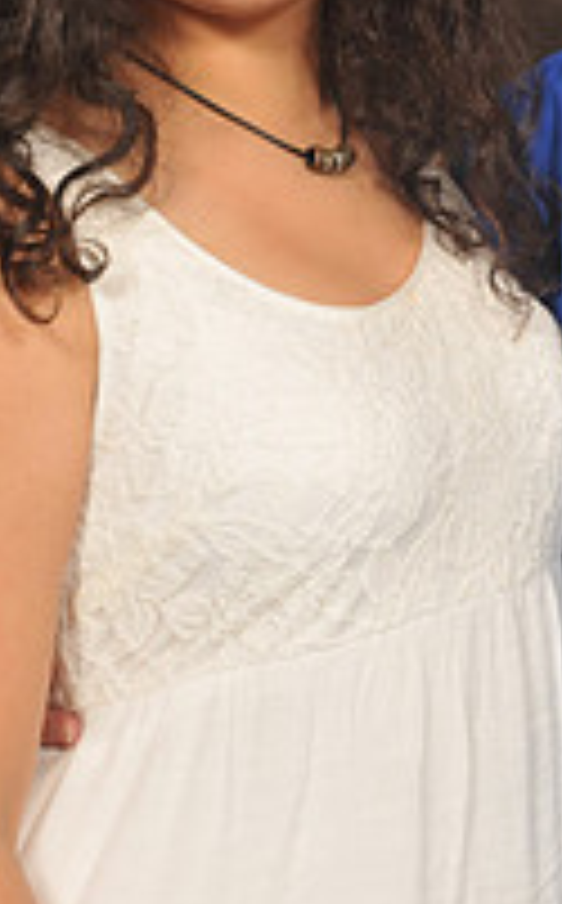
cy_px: 133
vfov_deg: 13.5
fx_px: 3799
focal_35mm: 154
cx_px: 760
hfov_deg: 8.3
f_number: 5.6
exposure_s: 1/125
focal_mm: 35
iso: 200
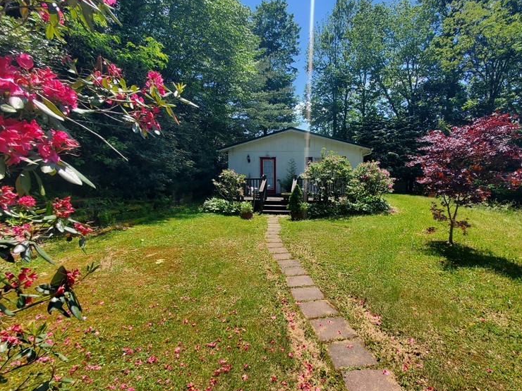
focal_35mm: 18
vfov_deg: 71.5
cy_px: 206
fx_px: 271
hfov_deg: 87.3
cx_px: 293
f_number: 2.2
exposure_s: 1/1142
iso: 50
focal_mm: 1.8
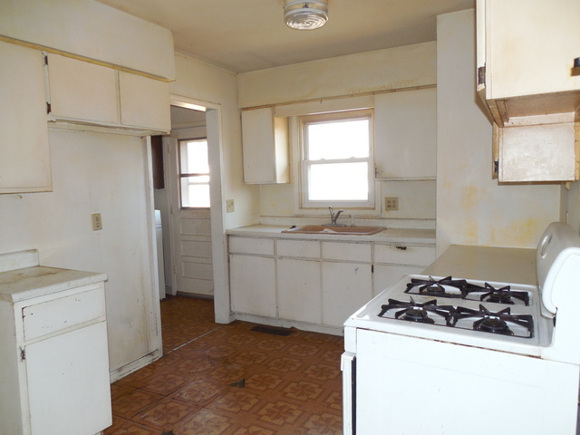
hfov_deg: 69.4
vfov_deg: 54.9
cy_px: 218
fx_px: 419
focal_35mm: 25
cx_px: 290
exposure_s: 1/25
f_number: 3.3
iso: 200
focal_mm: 4.5
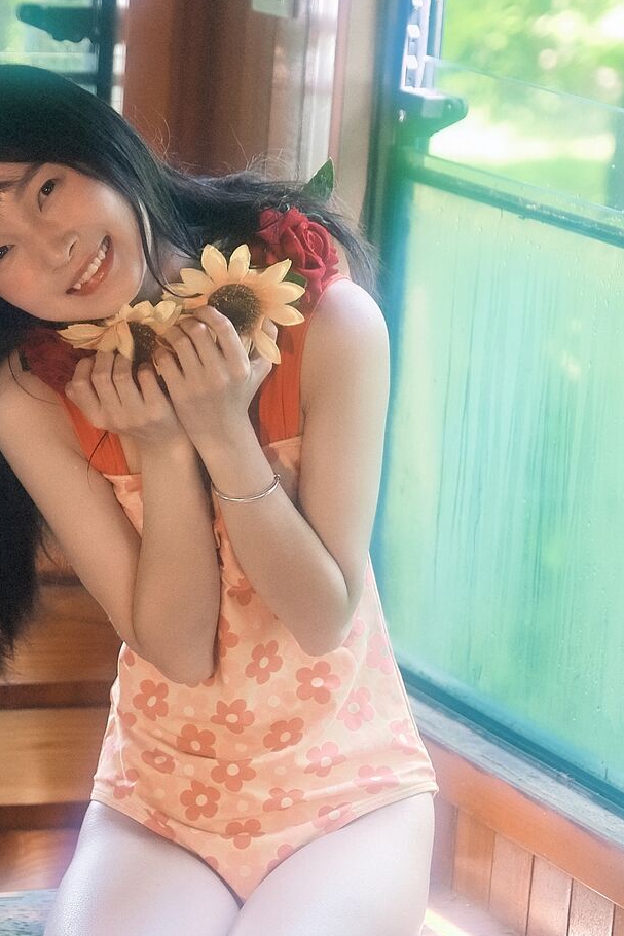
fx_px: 4265
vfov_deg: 12.5
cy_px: 502
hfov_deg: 8.3
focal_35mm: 164
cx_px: 56
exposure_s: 1/60
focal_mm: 55
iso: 500
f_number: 2.8
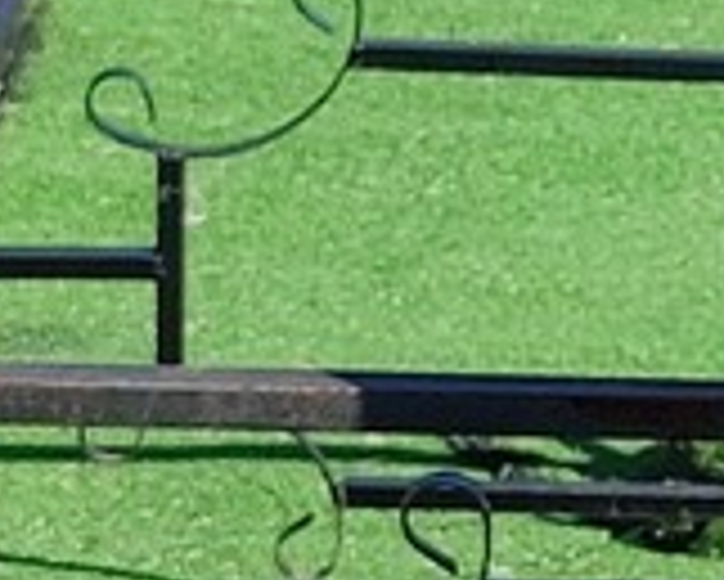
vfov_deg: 12.7
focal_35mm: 121
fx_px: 2594
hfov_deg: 13.0
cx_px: 1592
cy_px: 211
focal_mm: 6.04
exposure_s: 1/765
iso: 50
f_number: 1.9
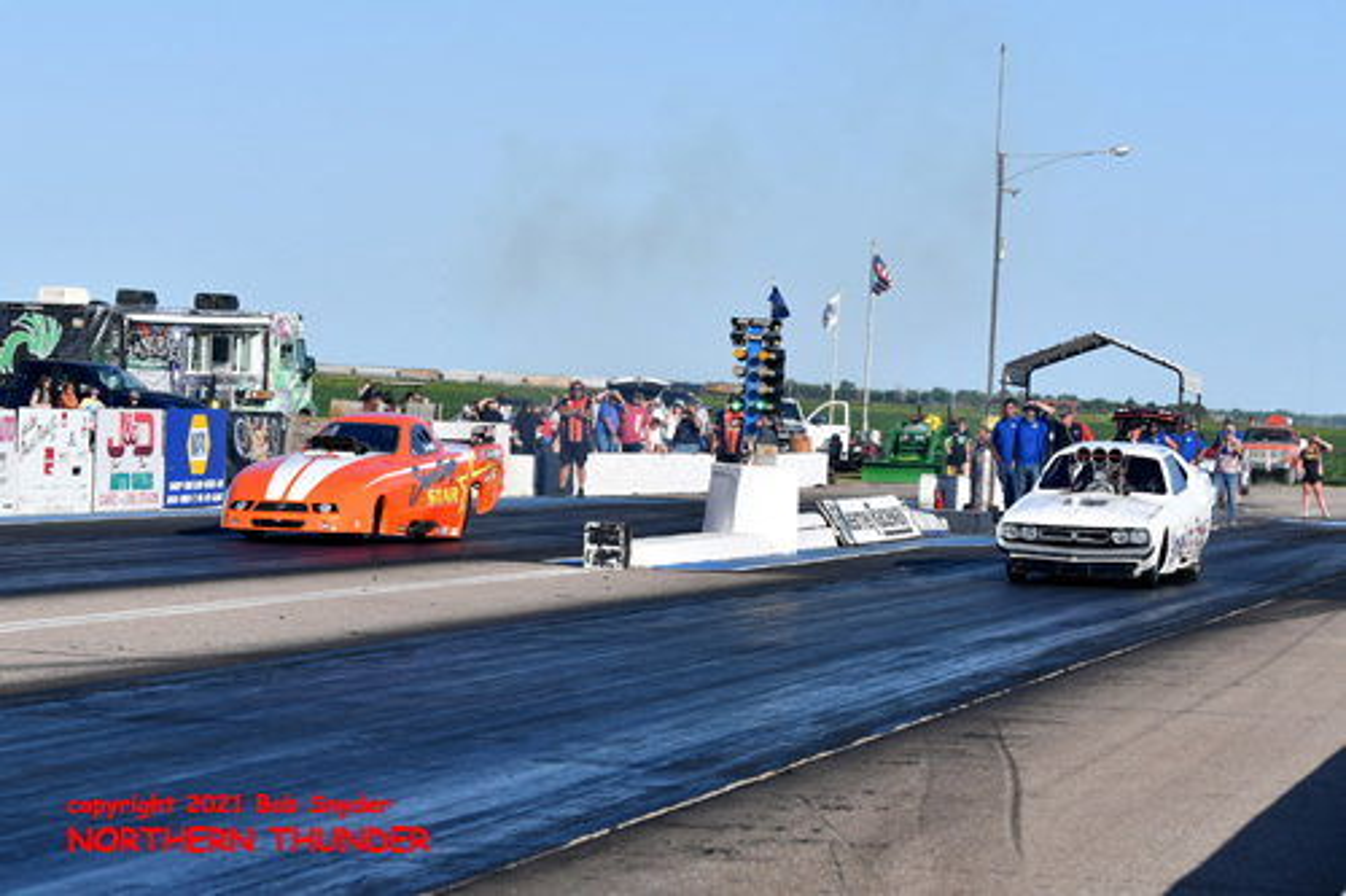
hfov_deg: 19.5
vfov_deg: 13.0
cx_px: 673
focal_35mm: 105
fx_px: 3924
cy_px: 448
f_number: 5.6
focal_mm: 70
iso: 160
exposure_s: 1/1250
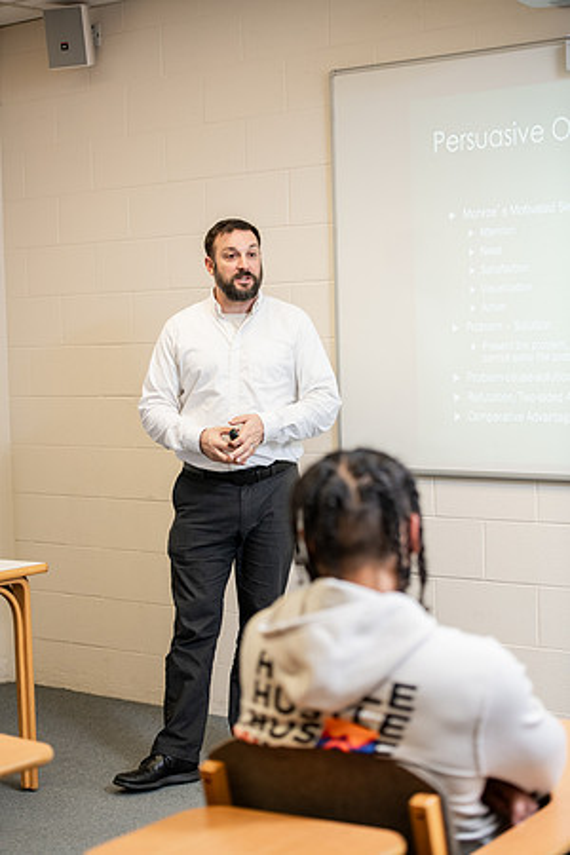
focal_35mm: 70
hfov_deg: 19.5
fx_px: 1662
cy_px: 428
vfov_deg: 28.8
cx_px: 285
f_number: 3.2
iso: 800
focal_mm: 70
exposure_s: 1/200
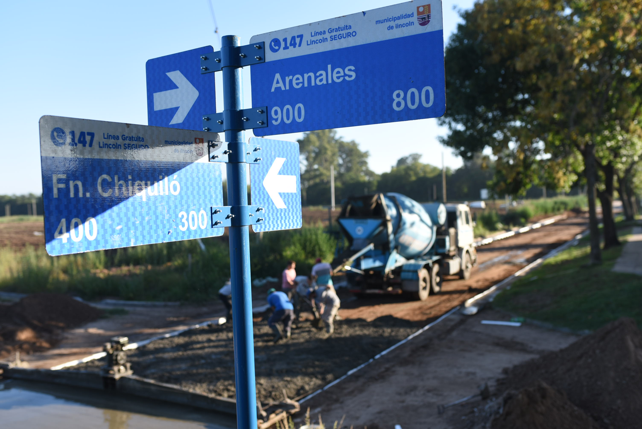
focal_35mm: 35
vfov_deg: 37.9
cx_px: 321
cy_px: 214
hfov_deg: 54.4
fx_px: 624
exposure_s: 1/1000
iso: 200
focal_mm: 35
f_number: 3.5
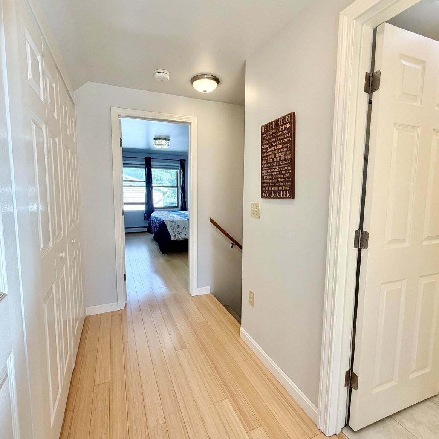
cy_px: 214
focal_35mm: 17
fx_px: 244
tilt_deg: -5.8
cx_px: 219
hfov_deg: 84.0
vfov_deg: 83.9
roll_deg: -1.0
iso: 80
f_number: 2.2
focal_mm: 2.22
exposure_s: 1/120
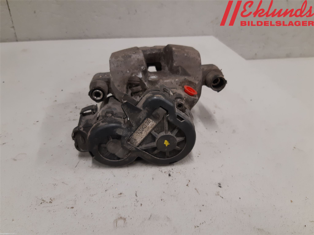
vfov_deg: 53.1
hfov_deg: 67.3
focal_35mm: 26
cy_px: 118
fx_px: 236
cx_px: 157
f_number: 1.7
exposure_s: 1/50
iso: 125
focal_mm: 3.93
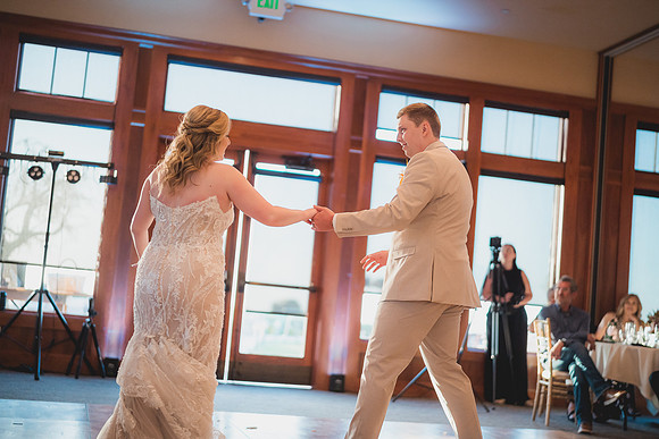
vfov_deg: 27.0
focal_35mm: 50
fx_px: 915
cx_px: 330
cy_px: 220
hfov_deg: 39.6
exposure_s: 1/1250
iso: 1250
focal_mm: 50
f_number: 1.4
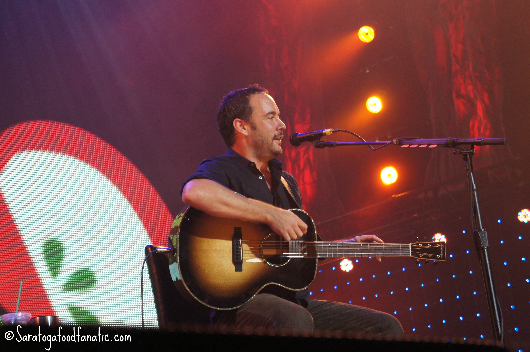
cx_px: 265
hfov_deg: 24.6
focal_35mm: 82
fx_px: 1214
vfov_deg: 16.5
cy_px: 176
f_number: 5.6
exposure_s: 1/100
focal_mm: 55
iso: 1250
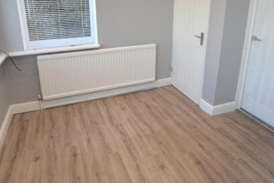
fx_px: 183
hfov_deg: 73.8
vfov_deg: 51.2
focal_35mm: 24
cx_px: 134
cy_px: 49
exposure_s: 1/100
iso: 400
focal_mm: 10
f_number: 5
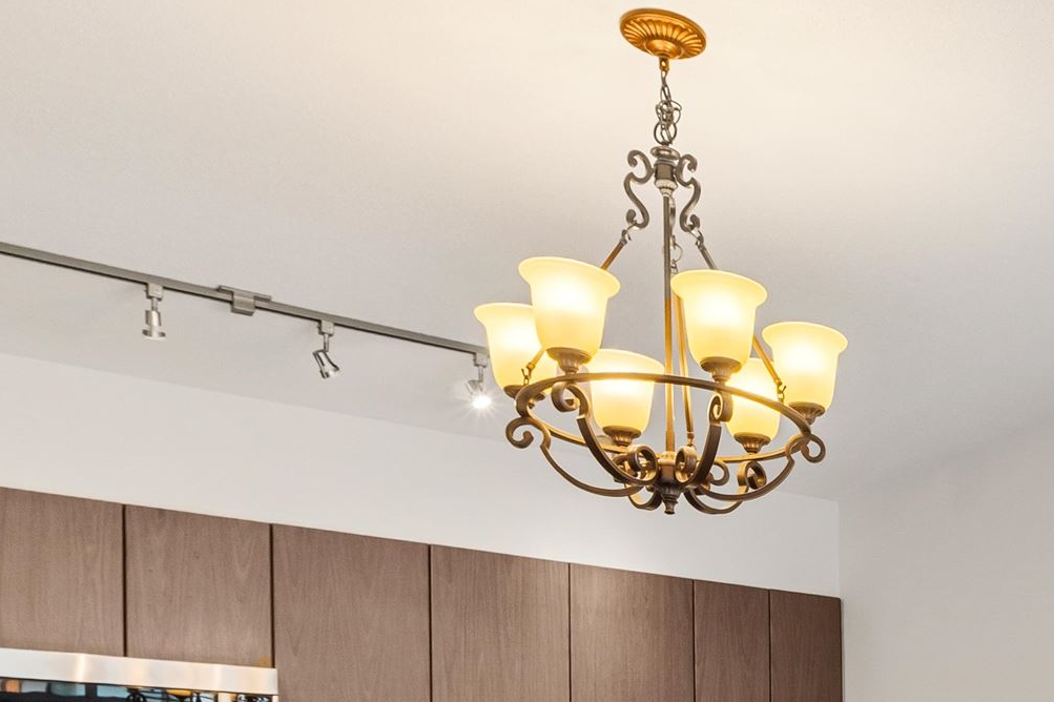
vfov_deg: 23.6
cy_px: 905
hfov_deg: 32.1
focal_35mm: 51
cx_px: 1285
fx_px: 1479
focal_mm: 11
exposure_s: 1/4
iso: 100
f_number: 7.1
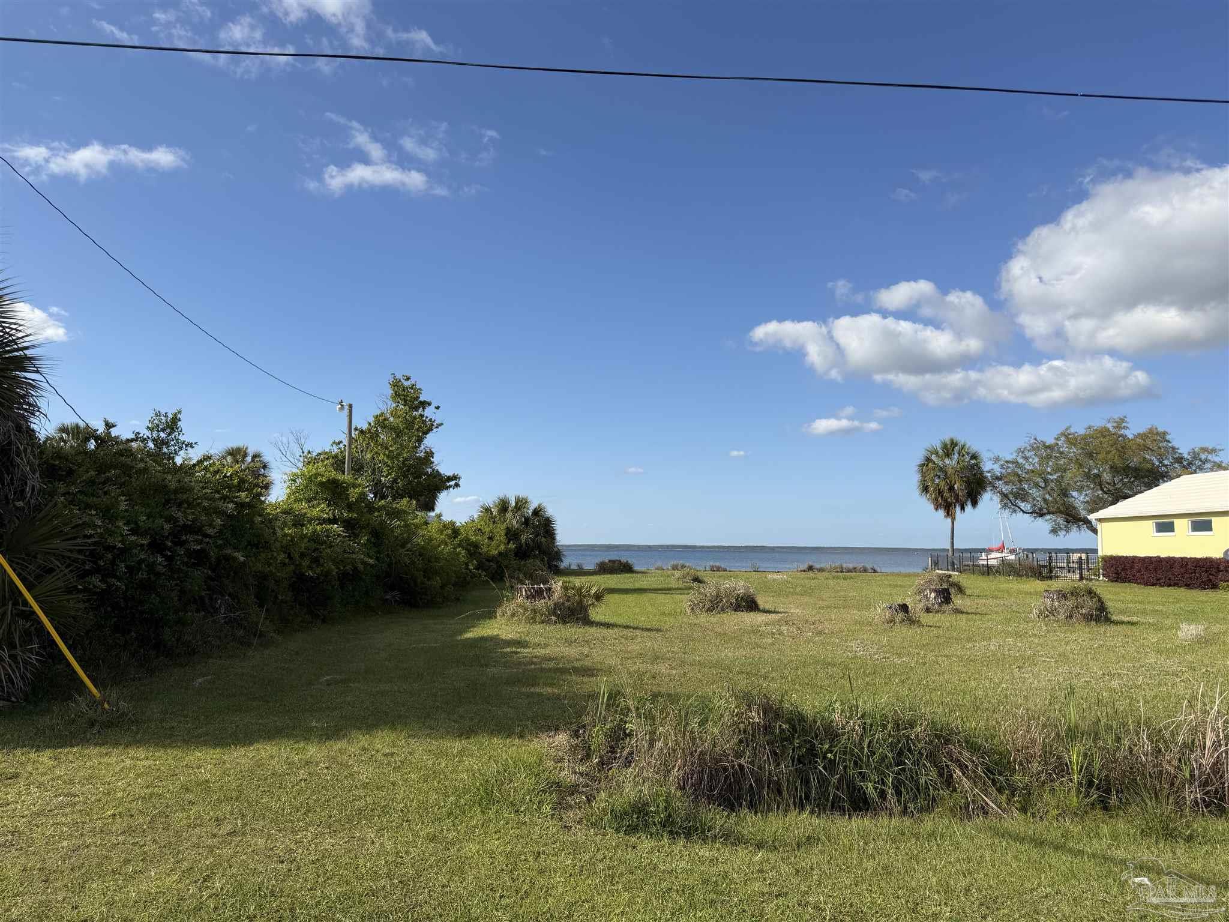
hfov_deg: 71.6
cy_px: 461
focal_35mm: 24
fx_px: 852
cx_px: 614
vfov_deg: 56.8
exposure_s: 1/5319
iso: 80
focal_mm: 6.76
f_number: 1.78
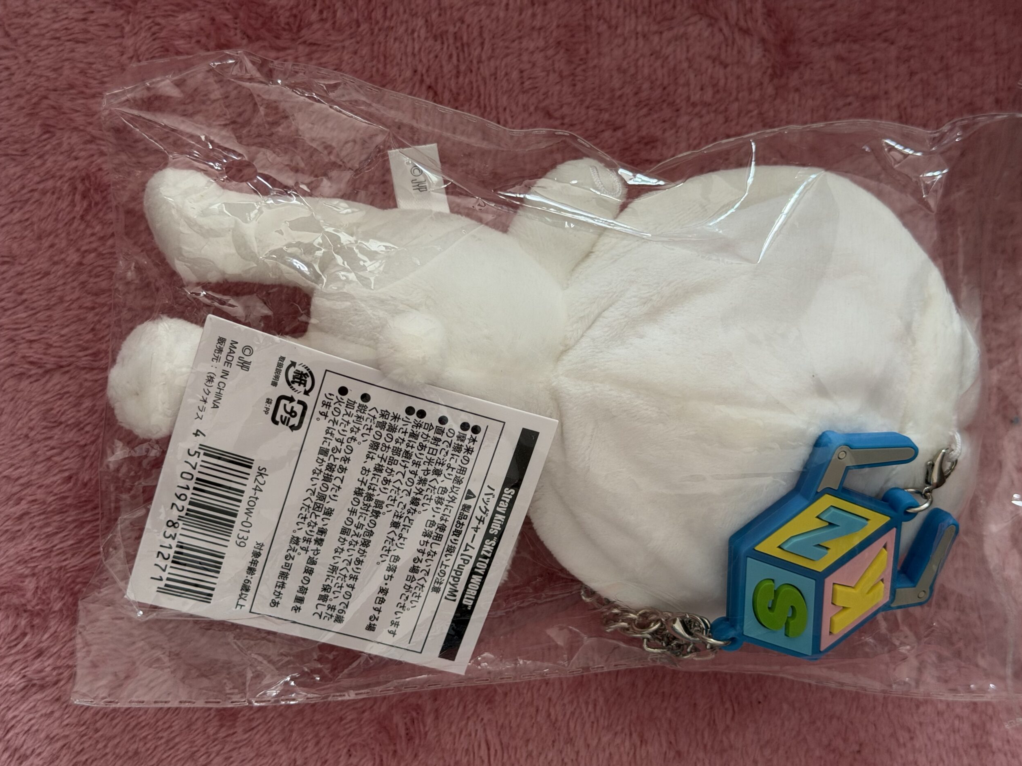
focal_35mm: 49
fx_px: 1447
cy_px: 391
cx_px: 519
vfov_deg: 29.7
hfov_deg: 38.9
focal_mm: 6.76
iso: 125
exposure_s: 1/60
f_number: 1.78
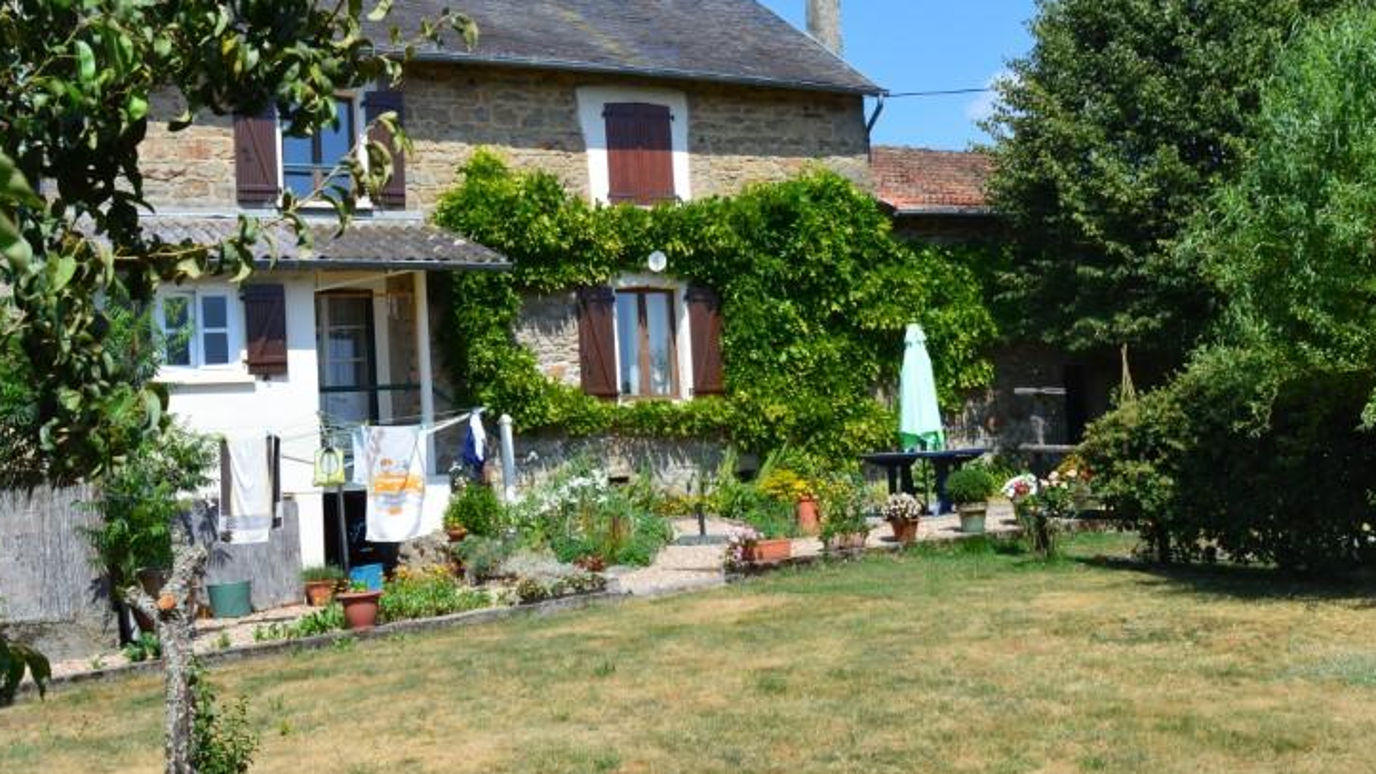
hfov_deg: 50.4
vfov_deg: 29.7
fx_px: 1460
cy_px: 374
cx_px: 740
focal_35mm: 40
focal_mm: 18
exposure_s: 1/500
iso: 400
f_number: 11
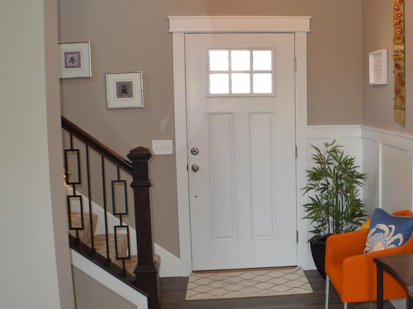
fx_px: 680
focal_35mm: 57
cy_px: 161
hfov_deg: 33.3
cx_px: 296
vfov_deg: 25.7
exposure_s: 1/80
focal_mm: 24
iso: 400
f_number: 4
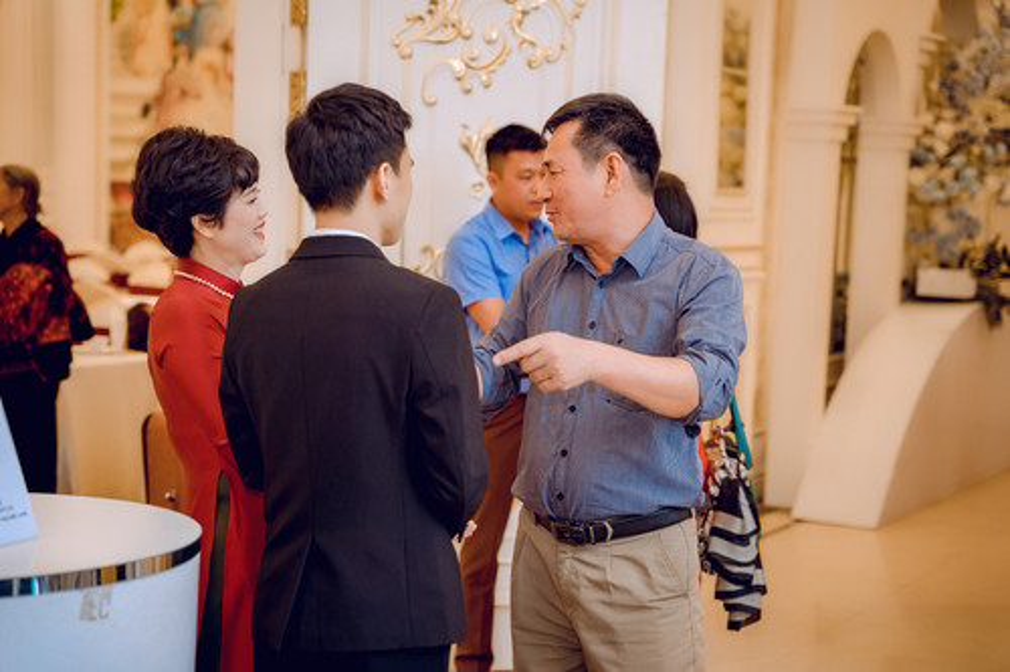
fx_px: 1963
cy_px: 336
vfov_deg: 19.4
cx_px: 505
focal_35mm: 70
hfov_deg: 28.9
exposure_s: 1/160
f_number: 3.2
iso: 500
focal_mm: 70
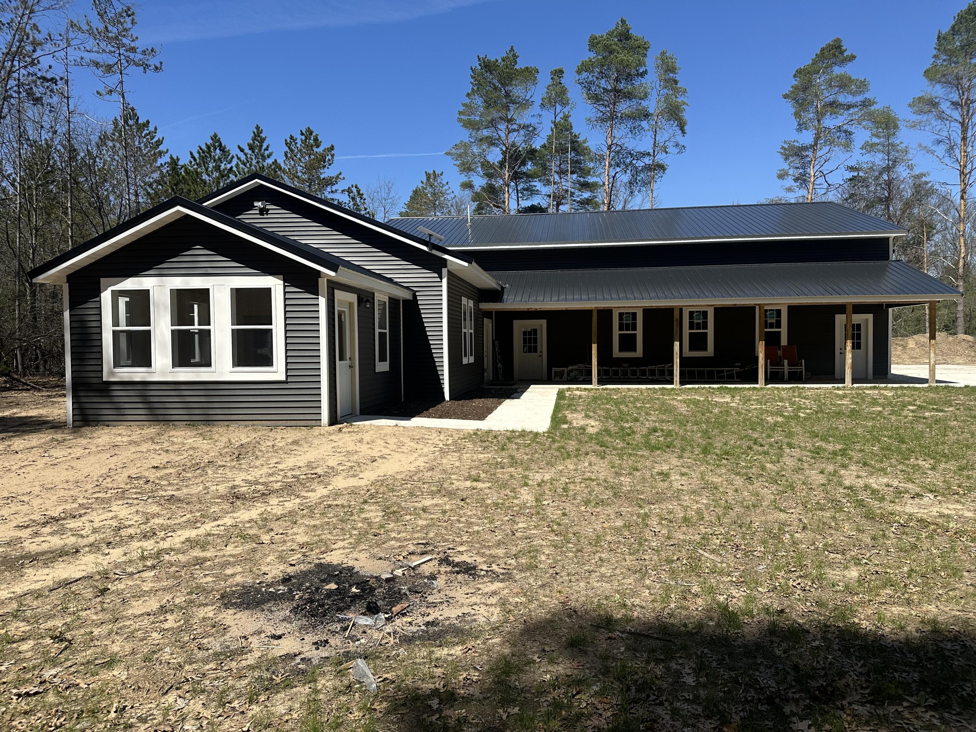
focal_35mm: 24
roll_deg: -0.2
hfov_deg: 71.6
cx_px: 488
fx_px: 677
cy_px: 366
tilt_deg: -1.2
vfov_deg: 56.8
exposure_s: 1/4545
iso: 80
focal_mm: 6.86
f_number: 1.78
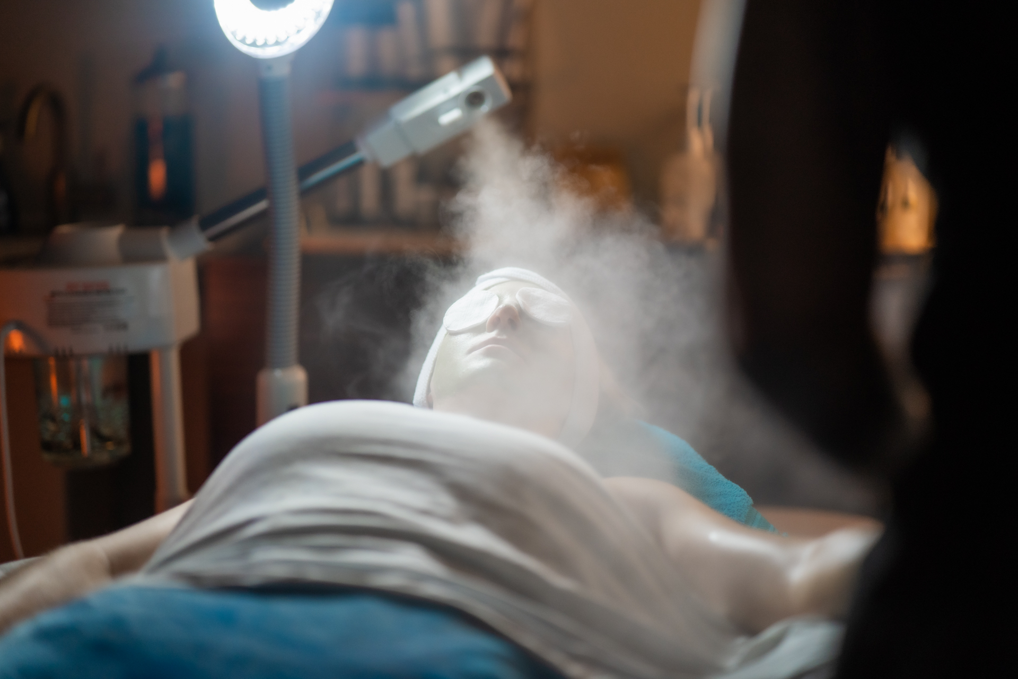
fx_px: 2403
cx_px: 509
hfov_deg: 23.9
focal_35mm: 85
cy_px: 340
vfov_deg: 16.1
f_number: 1.4
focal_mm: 85
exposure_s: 1/800
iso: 1250
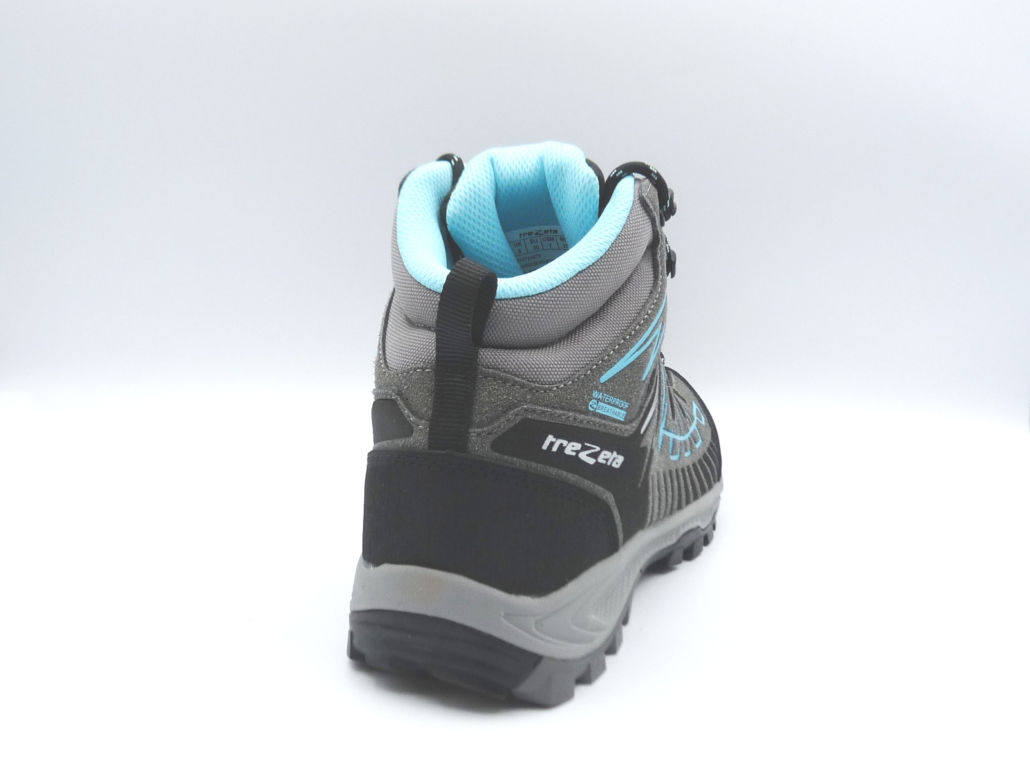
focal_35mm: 36
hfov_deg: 51.4
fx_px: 1071
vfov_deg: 39.7
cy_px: 386
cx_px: 515
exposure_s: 1/200
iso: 100
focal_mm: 4.8
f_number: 4.5
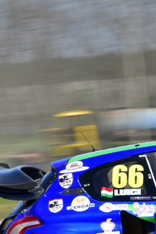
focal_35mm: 523
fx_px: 3401
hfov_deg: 2.6
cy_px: 165
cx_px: 252
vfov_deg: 3.9
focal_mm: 135
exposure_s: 1/80
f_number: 16
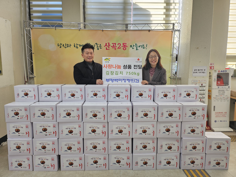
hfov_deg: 71.6
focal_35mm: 24
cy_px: 88
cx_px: 118
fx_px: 164
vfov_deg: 56.8
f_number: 1.8
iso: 80
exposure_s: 1/120
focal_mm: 5
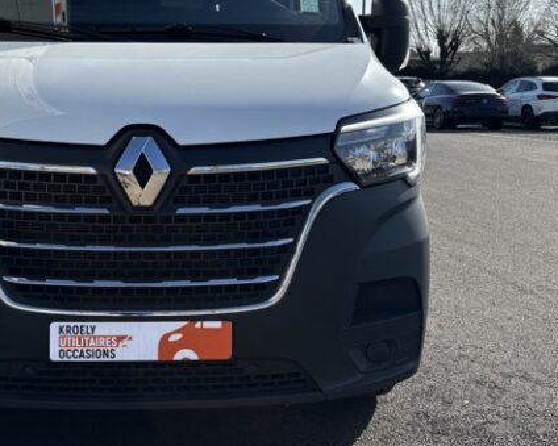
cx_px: 143
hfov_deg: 39.3
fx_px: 759
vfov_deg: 32.5
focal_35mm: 46
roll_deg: -0.1
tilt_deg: -6.0
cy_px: 159
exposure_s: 1/2288
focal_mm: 5.96
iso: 50
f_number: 1.6
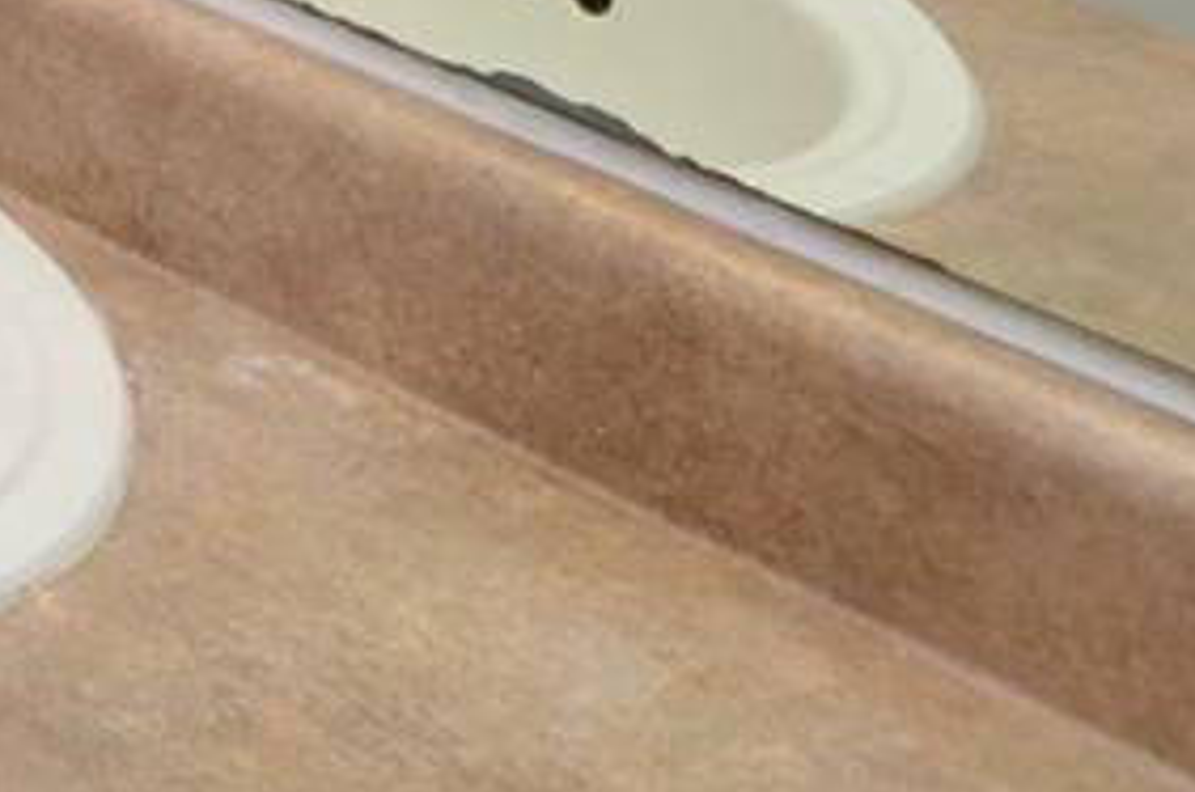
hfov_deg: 13.6
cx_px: -1771
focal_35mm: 102
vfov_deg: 11.8
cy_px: -853
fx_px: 3380
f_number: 4
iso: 200
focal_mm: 12
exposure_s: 1/80
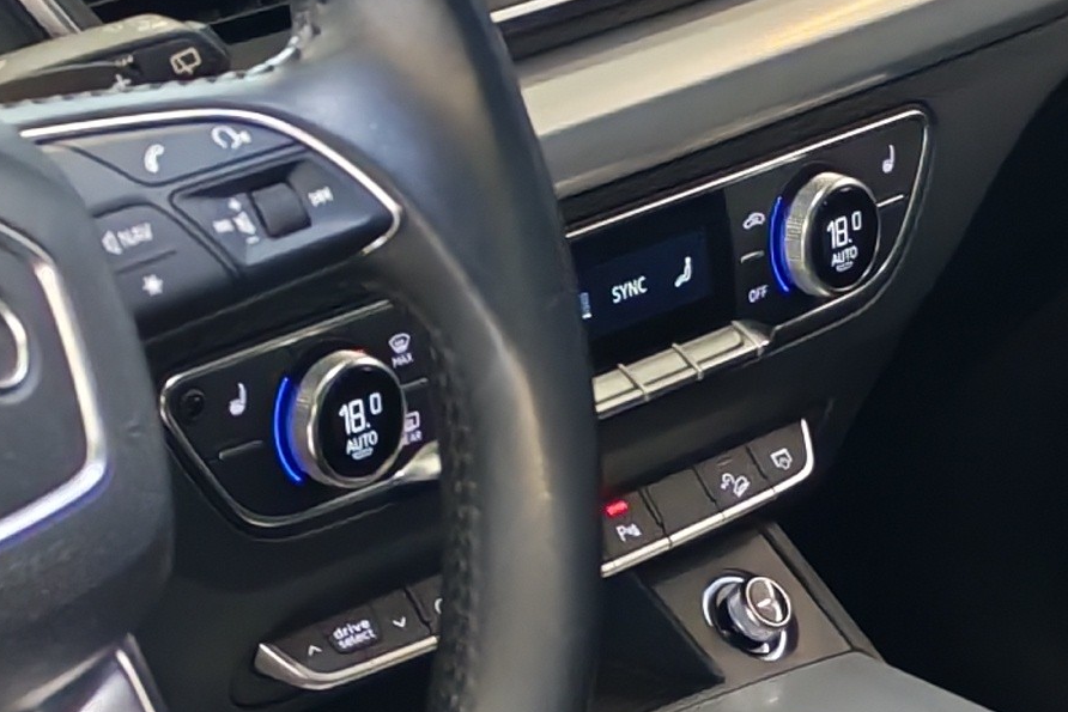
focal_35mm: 148
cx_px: 618
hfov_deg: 13.9
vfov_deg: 9.2
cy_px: 839
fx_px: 4391
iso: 1250
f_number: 1.9
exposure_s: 1/100
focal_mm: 6.12
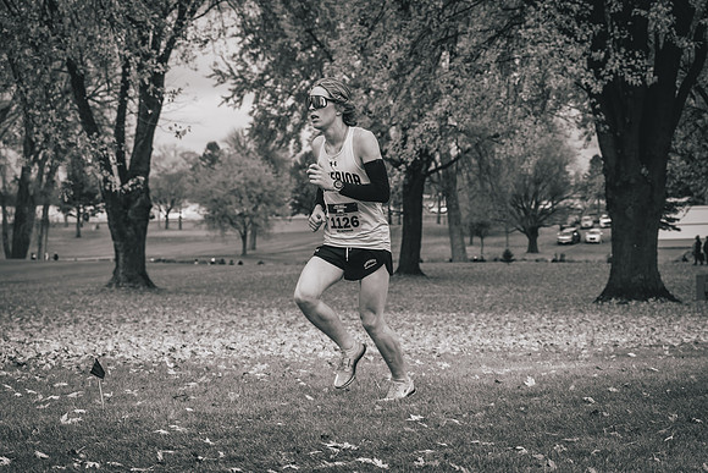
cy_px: 236
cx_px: 373
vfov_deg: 16.5
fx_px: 1634
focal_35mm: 83
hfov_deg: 24.4
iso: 400
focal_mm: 76
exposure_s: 1/800
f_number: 6.3
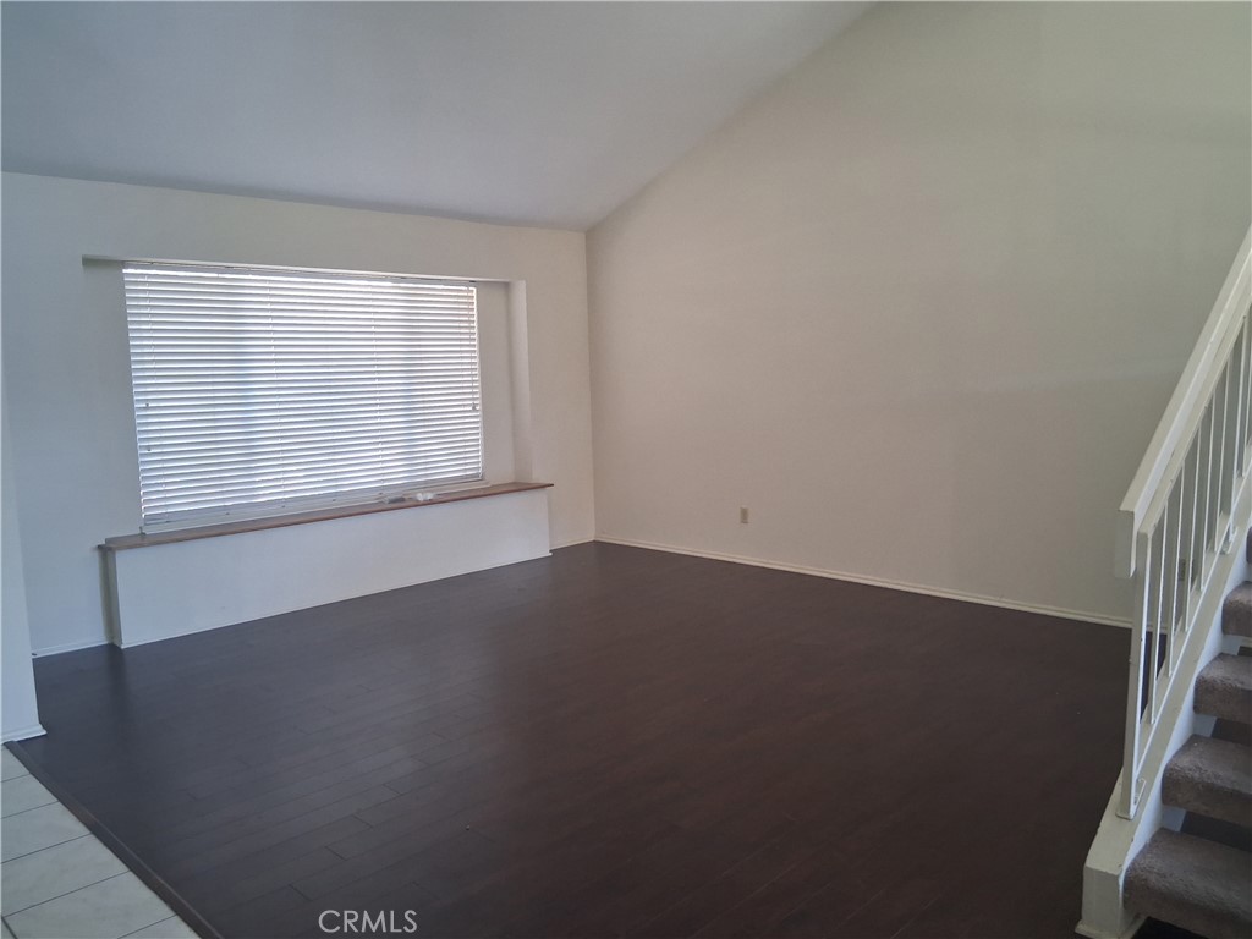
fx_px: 940
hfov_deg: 67.3
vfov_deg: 53.1
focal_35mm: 26
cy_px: 470
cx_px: 626
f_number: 1.8
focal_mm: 3.98
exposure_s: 1/60
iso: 400
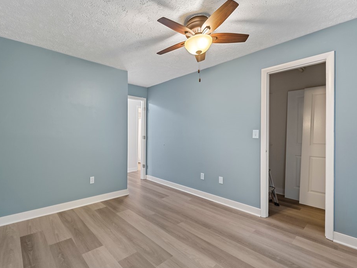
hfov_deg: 94.1
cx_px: 158
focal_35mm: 16
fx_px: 165
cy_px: 139
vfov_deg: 78.1
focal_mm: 14
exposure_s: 2.5
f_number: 8
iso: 400
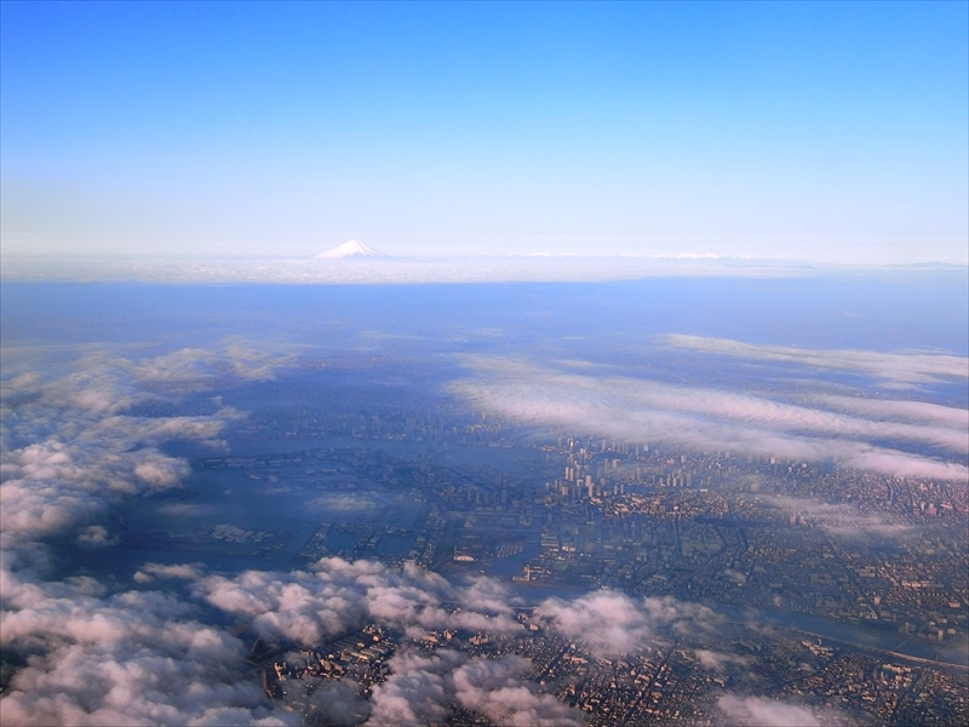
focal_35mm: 43
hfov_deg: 43.9
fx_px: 1204
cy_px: 364
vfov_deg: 33.6
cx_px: 484
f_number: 3.9
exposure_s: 1/500
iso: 80
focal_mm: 9.1
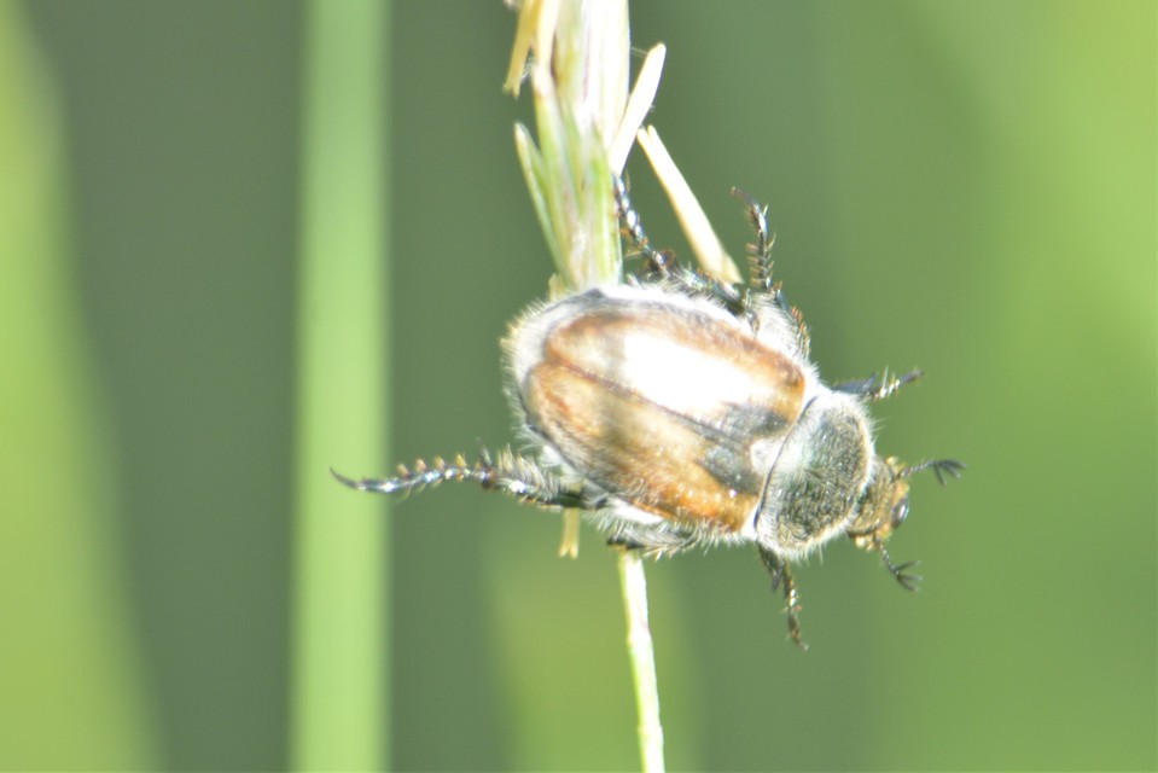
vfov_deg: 3.4
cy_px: 386
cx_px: 579
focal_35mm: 405
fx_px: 13031
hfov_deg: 5.1
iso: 400
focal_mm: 270
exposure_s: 1/125
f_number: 8
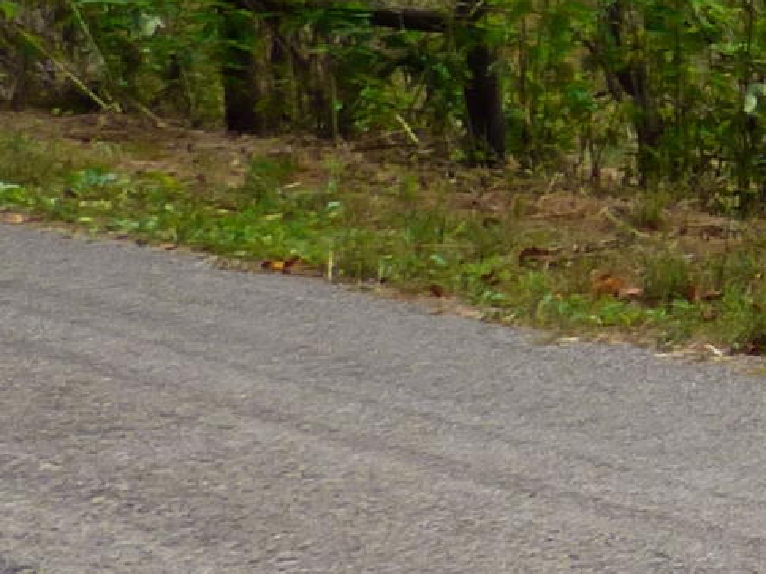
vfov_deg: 11.9
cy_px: 209
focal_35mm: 124
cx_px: 2121
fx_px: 2744
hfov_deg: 11.4
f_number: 3.2
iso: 100
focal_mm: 3.58
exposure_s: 1/2000
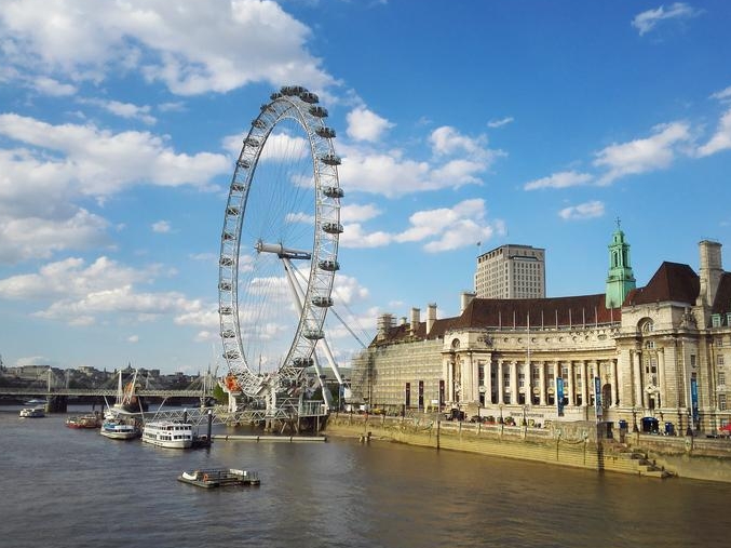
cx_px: 398
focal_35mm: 33
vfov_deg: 42.9
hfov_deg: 55.3
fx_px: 697
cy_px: 279
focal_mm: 3.8
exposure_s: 1/2141
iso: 80
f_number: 2
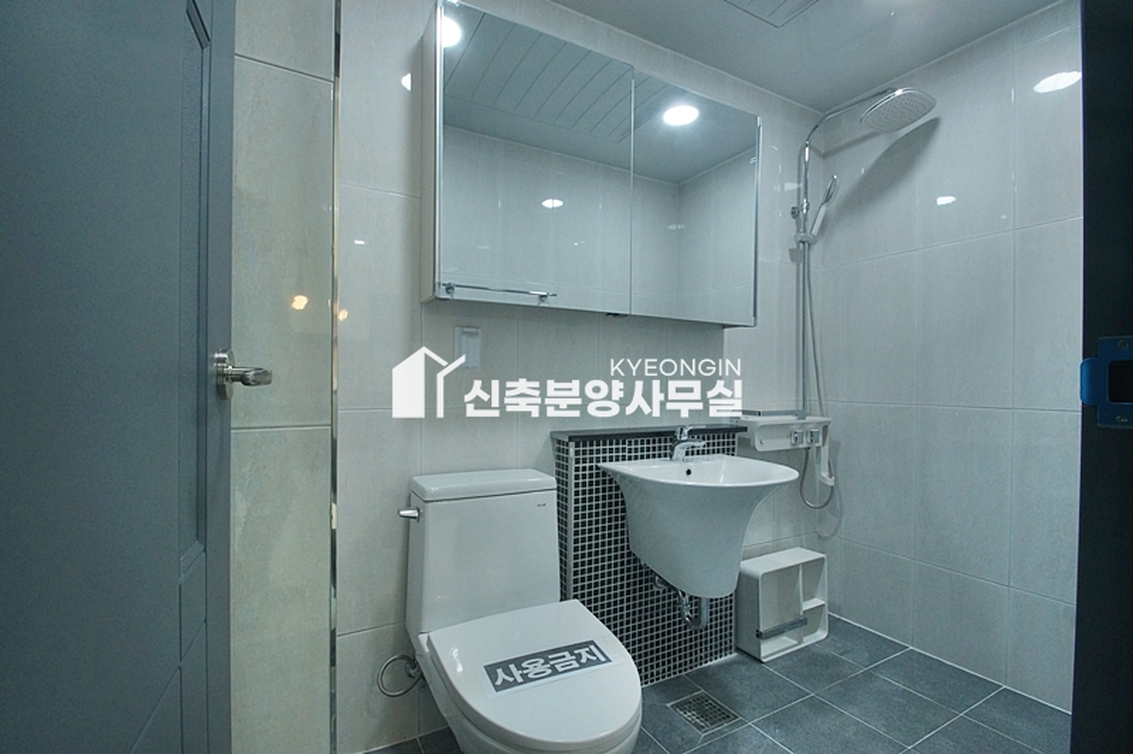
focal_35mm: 15
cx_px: 566
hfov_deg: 100.4
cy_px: 377
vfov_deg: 77.2
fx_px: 472
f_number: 9
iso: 800
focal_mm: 10
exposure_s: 1/25
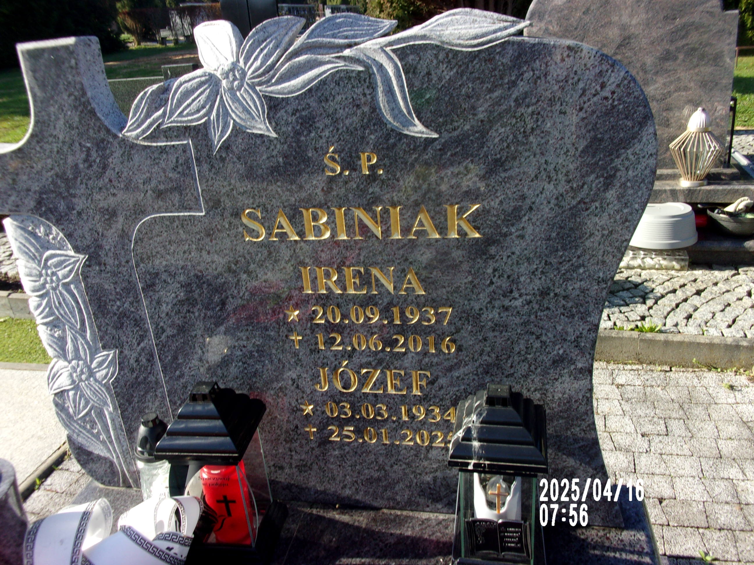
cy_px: 282
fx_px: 610
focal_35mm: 28
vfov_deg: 49.7
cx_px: 377
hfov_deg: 63.4
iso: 80
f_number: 10.8
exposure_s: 1/38
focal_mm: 5.1
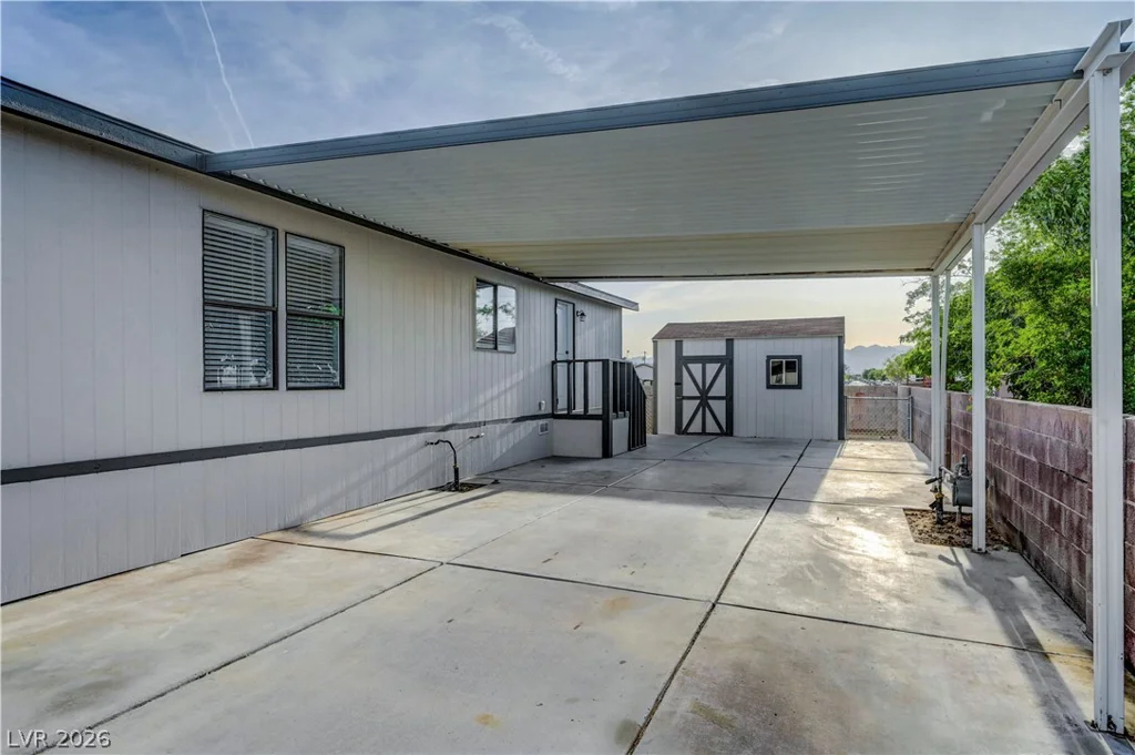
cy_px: 378
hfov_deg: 84.0
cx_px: 568
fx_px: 630
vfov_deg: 61.8
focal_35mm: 20
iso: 800
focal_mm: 20
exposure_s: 1/800
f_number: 8
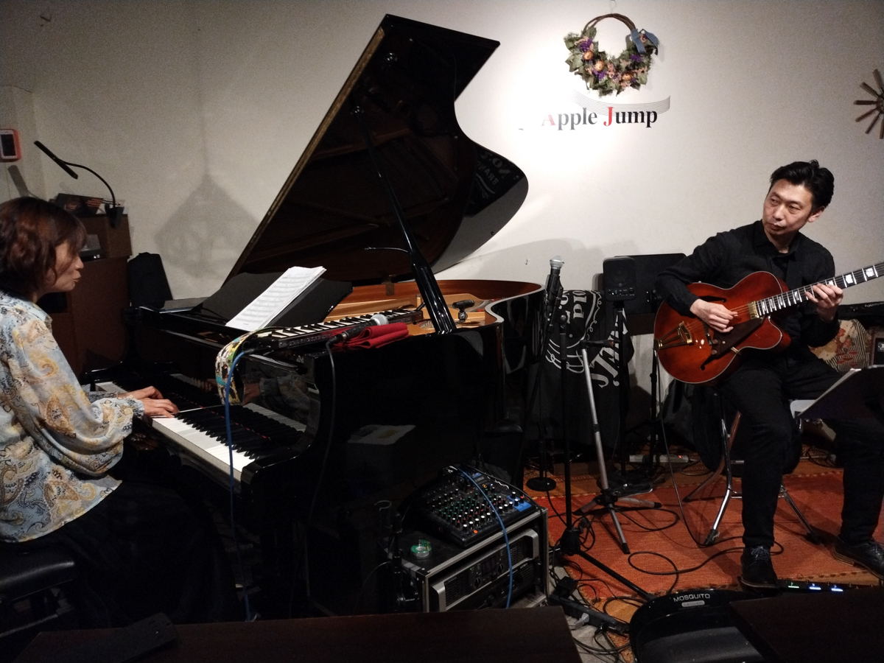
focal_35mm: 25
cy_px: 332
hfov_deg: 69.4
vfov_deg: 54.9
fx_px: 638
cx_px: 442
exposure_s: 1/45
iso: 400
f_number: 1.7
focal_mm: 4.71
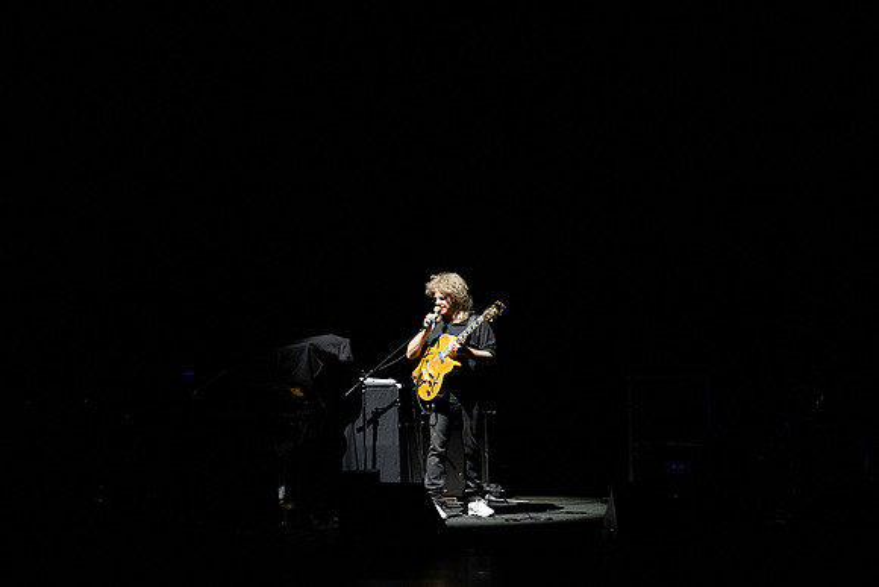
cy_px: 294
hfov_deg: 10.3
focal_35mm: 200
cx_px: 440
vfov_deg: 6.9
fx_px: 4884
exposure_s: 1/250
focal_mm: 200
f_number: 4.5
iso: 3200
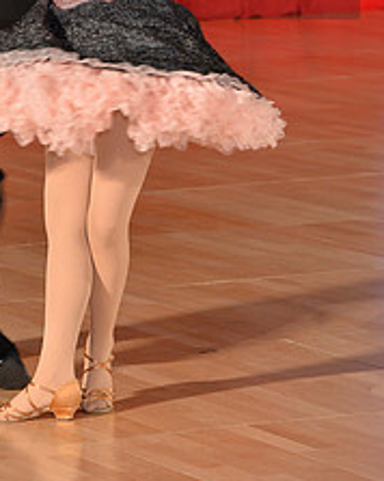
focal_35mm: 293
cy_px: -52
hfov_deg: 5.3
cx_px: 63
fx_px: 4168
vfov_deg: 6.6
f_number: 5
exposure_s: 1/200
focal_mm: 120
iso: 1600
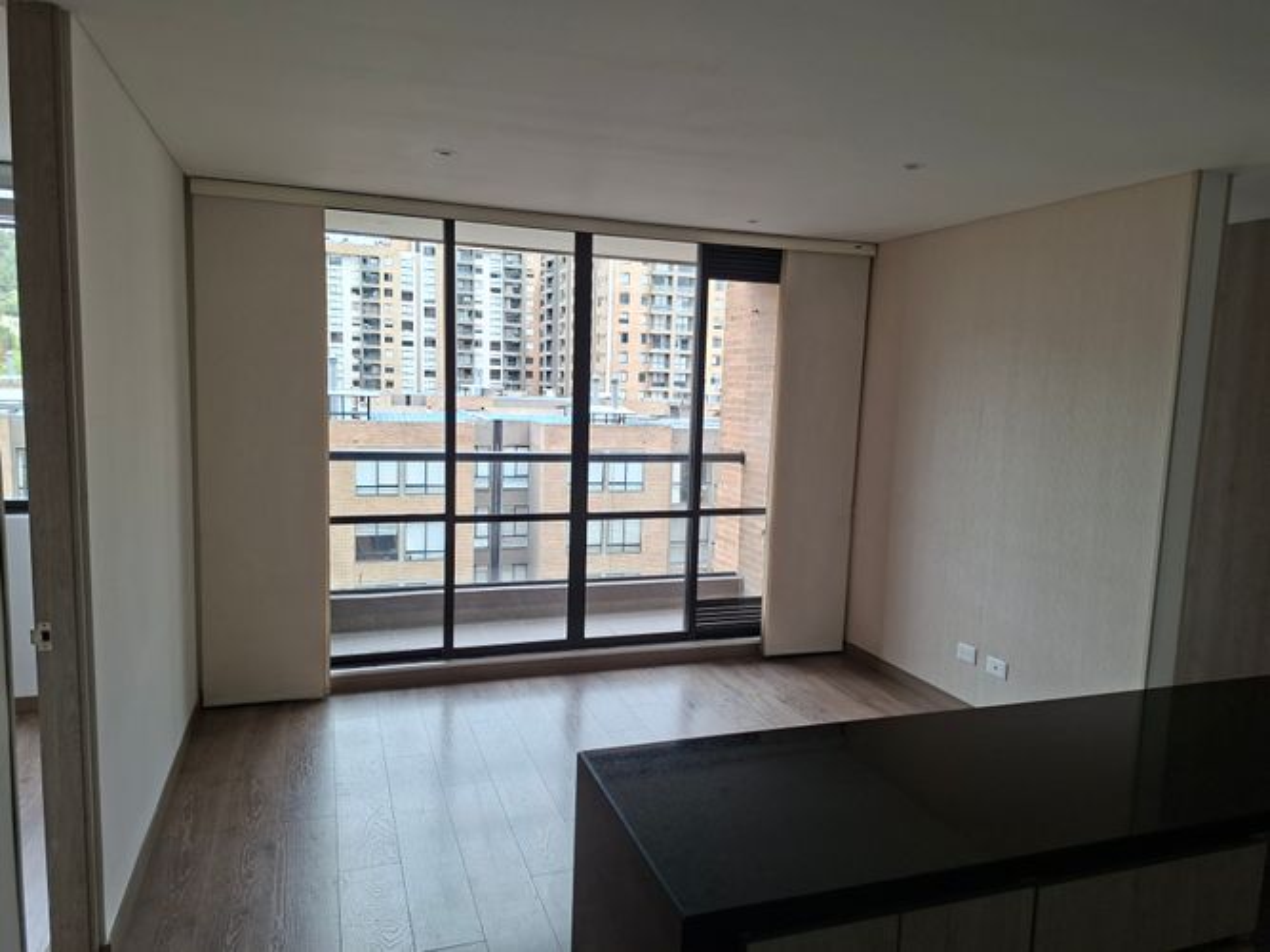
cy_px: 476
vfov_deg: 58.9
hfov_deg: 73.9
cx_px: 635
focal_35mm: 23
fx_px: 844
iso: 50
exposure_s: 1/265
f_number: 1.8
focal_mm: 5.54
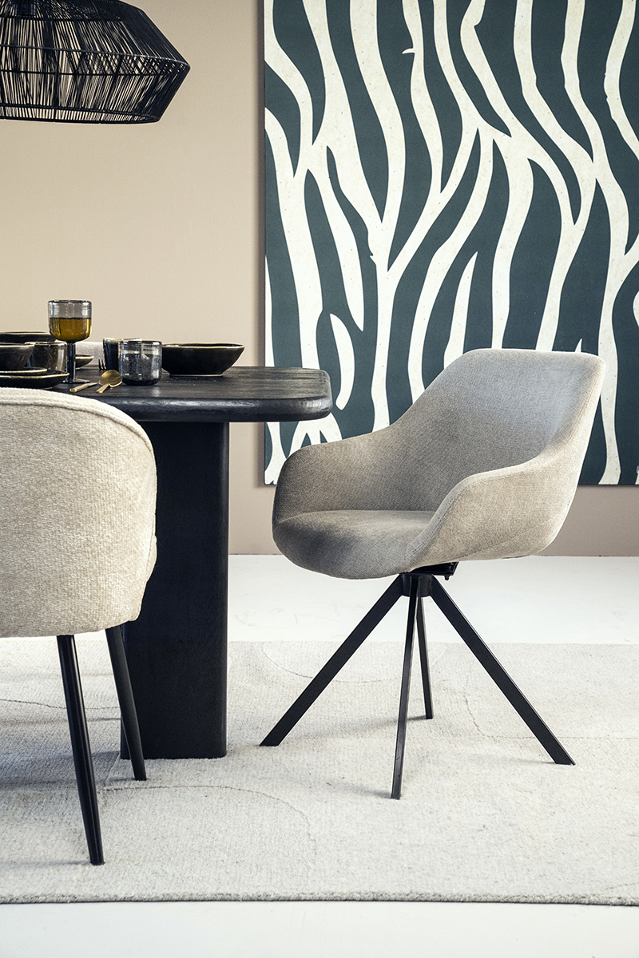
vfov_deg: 30.1
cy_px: 479
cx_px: 320
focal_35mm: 67
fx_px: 1784
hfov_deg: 20.3
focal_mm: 67
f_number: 7.1
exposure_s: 1/100
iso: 2500
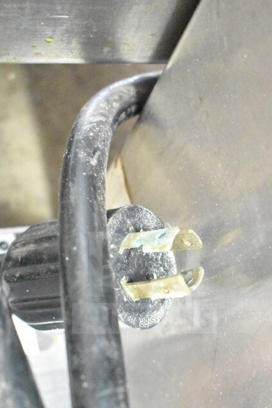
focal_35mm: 65
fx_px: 737
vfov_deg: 30.7
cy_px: 282
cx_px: 144
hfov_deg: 20.9
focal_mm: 30
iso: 25600
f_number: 4.2
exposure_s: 1/30
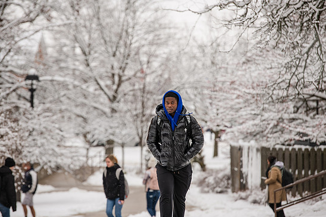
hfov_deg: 10.1
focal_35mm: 203
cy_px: 103
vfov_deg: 6.8
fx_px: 1838
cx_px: 152
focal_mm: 190
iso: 160
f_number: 4
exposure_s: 1/500
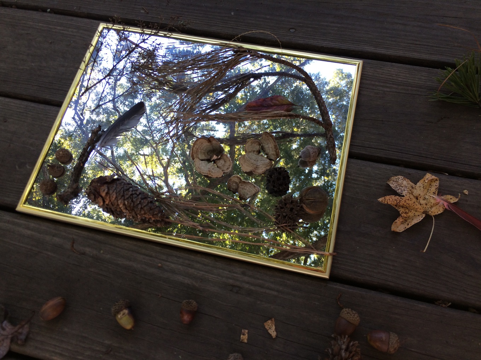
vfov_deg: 48.2
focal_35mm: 29
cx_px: 240
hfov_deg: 61.7
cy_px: 180
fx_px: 403
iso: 50
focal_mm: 4.15
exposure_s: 1/120
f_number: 2.2
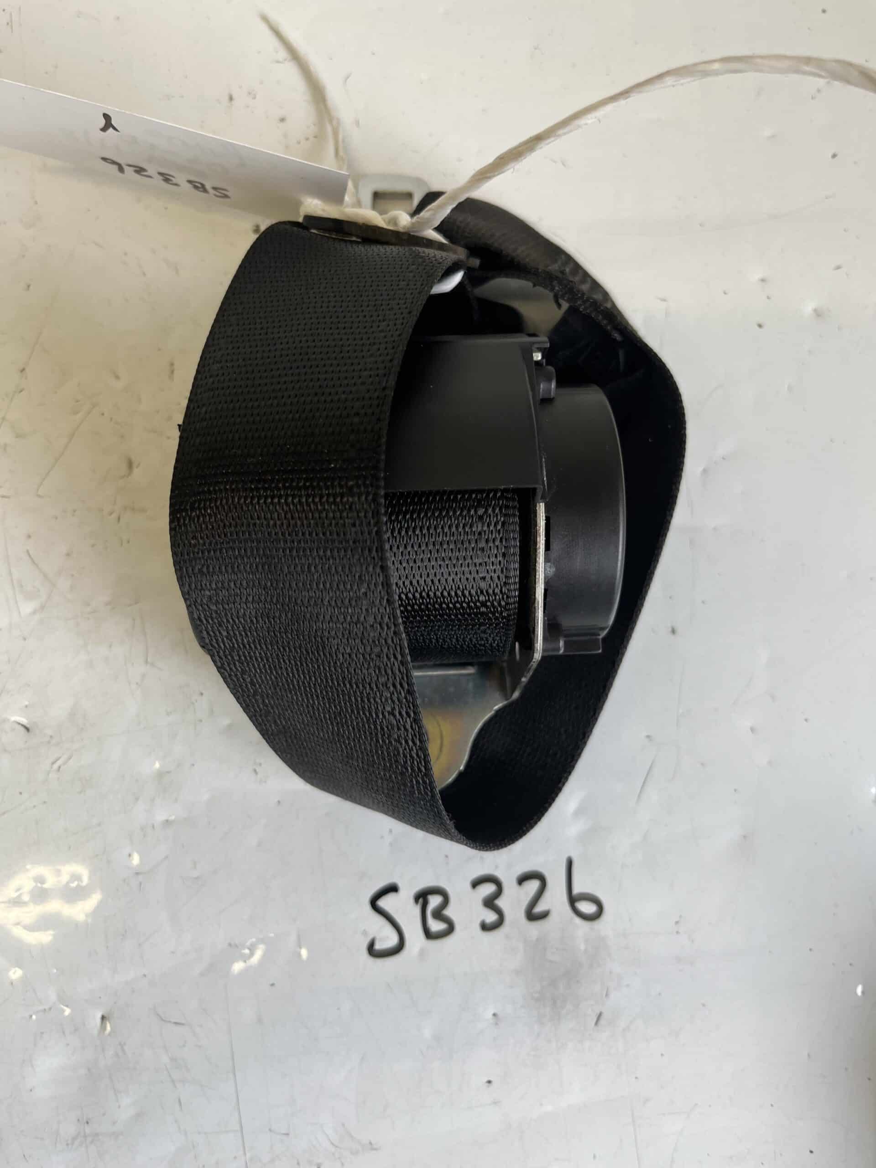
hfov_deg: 53.1
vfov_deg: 67.3
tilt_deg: -81.2
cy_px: 584
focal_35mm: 26
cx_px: 438
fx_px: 877
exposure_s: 1/100
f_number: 1.6
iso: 64
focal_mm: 5.1
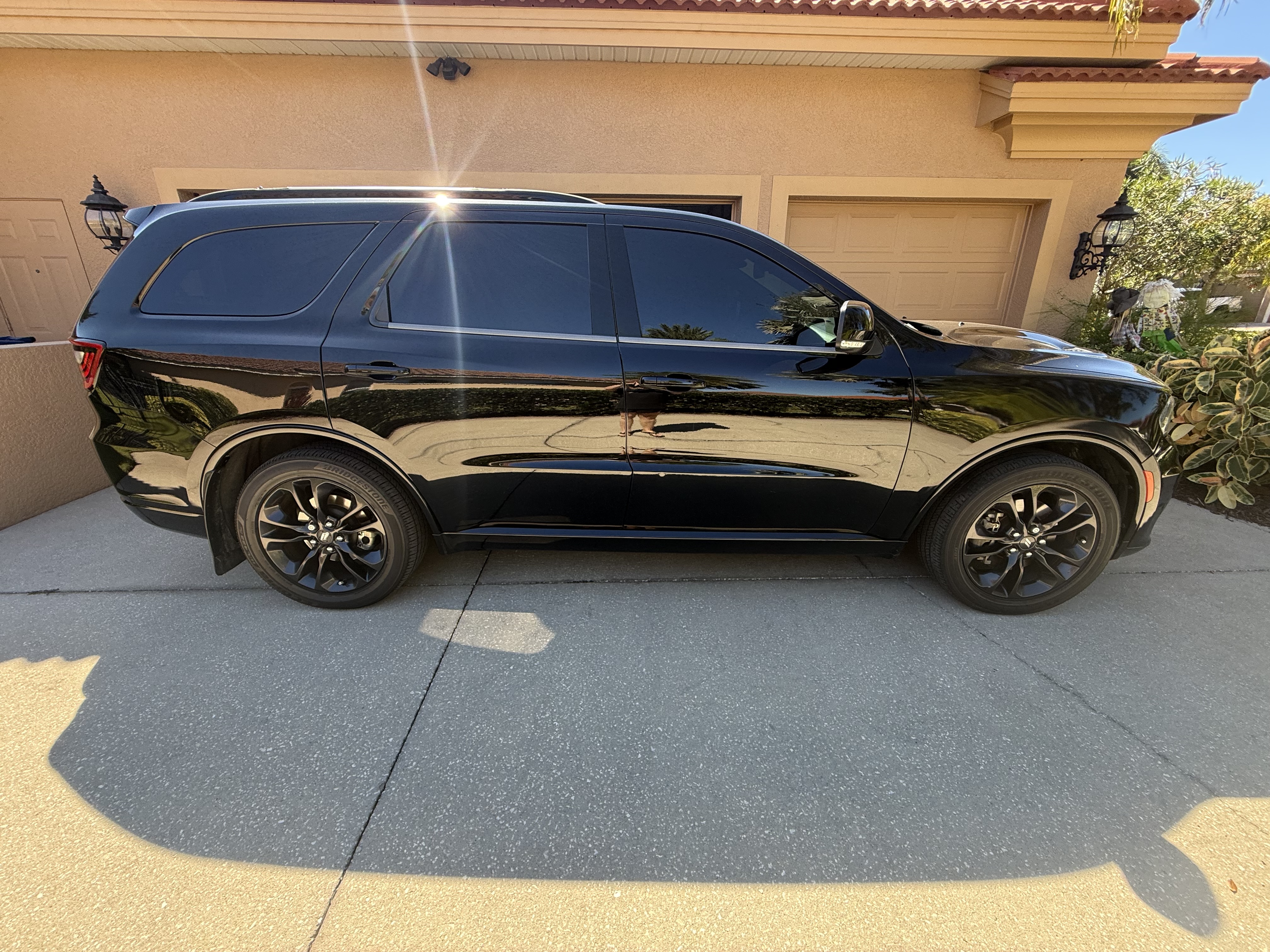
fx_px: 514
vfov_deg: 85.7
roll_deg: -0.2
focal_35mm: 14
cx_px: 635
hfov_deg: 102.1
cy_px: 476
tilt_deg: -18.7
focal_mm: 2.22
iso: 50
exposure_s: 1/191
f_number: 2.2
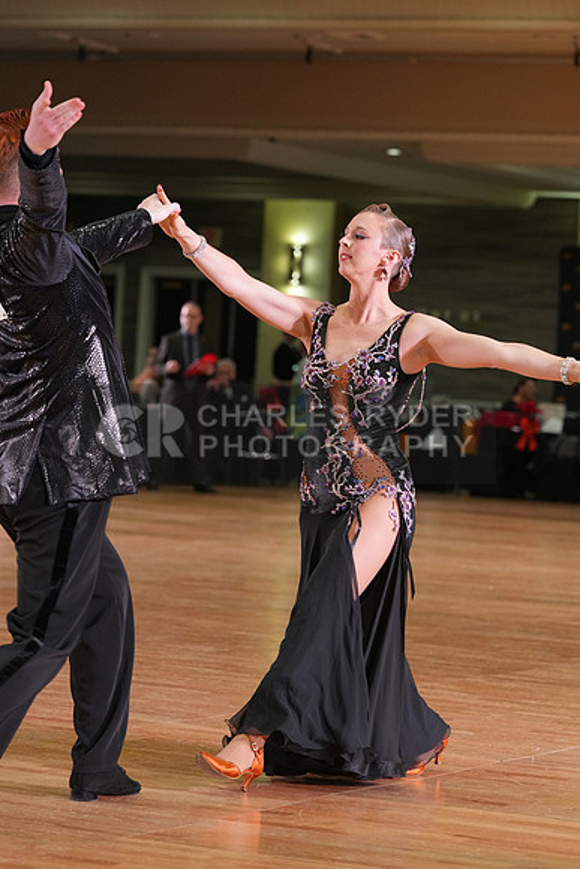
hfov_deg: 10.6
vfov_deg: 15.9
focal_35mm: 129
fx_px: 3115
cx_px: 290
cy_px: 434
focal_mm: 129
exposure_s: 1/200
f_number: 5
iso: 2500
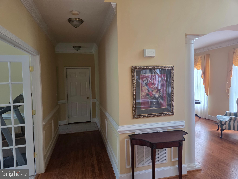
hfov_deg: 73.9
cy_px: 90
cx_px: 119
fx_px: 158
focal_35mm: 23
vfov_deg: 58.9
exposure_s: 1/120
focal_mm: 5.4
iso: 320
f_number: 1.8
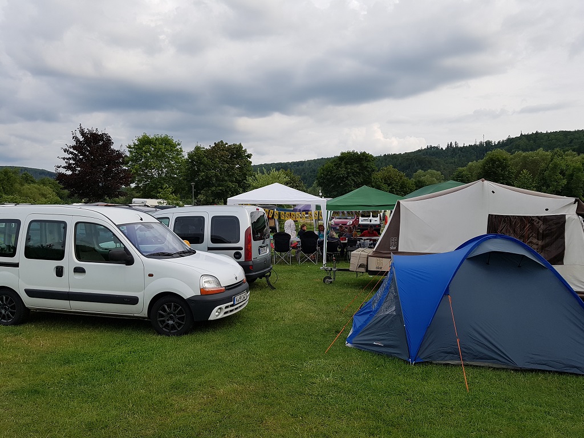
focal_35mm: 26
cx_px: 292
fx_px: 439
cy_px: 219
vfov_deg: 53.1
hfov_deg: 67.3
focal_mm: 4.2
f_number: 1.7
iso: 50
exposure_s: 1/1392
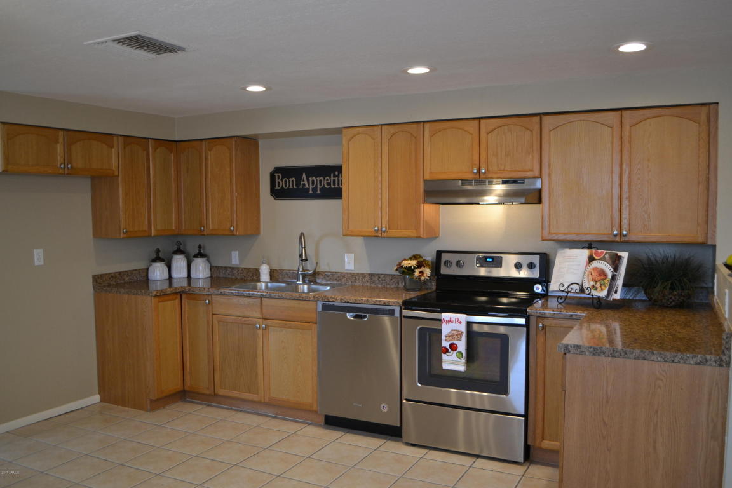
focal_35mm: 30
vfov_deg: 43.6
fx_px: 610
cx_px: 366
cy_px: 244
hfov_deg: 61.9
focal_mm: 20
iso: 500
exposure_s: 1/60
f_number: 3.8
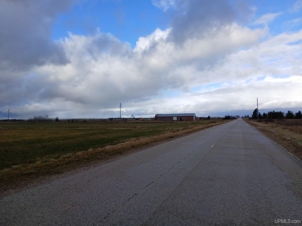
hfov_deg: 67.3
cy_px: 113
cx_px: 151
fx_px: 227
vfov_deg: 53.1
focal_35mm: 26
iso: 20
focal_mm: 3.98
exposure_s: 1/534
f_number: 1.8
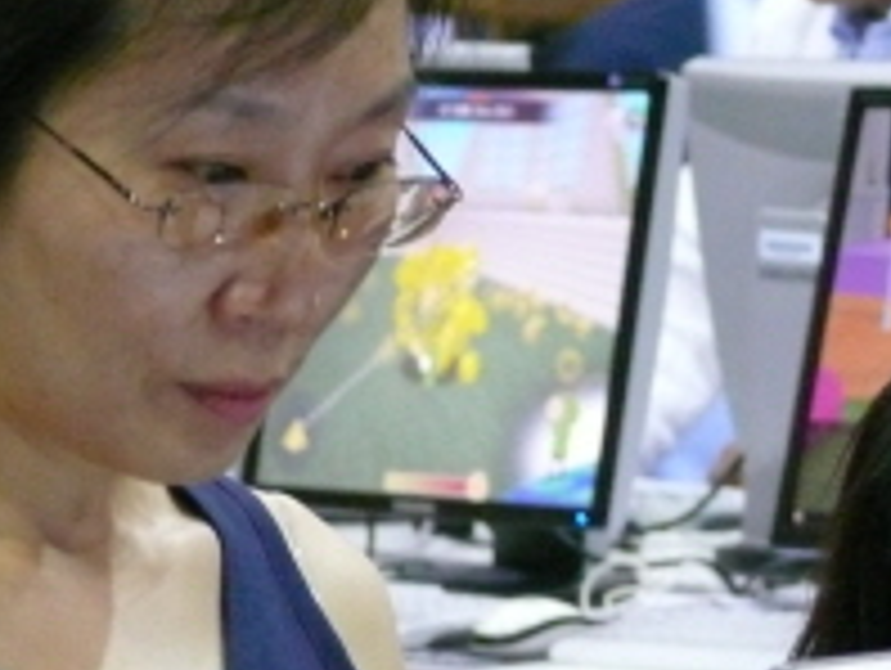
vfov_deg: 4.0
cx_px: 882
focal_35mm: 368
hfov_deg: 5.4
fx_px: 9484
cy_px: -47
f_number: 3.6
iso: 800
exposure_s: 1/25
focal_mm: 31
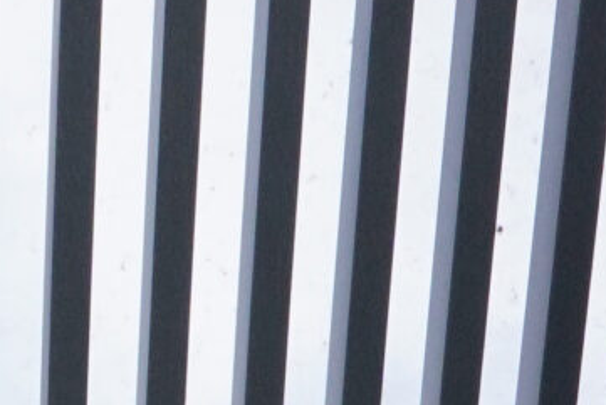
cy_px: 918
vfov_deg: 7.6
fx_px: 2863
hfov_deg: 11.8
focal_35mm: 170
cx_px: -152
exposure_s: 1/160
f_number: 10
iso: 800
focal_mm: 16
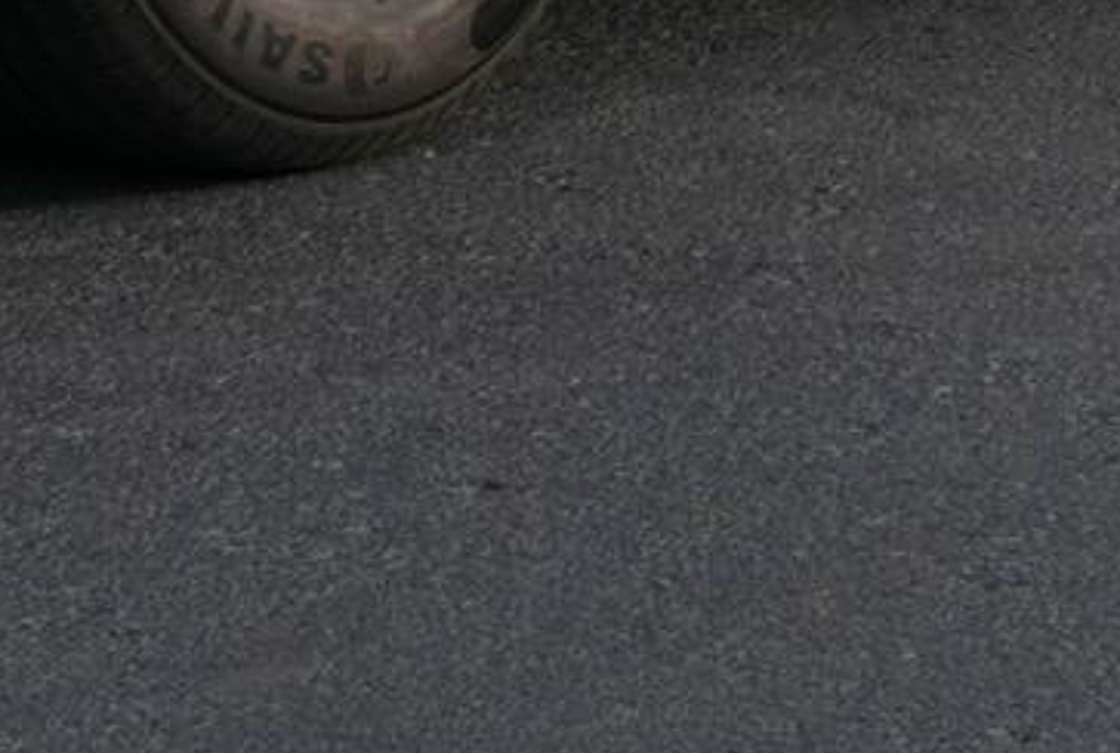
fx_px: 11259
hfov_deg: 5.7
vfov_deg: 3.8
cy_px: -897
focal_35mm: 361
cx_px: -99
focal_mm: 40
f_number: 11
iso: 400
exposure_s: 1/500
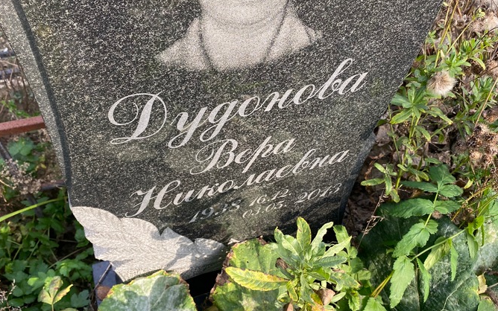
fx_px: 448
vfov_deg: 38.4
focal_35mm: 33
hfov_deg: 58.1
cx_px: 265
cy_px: 158
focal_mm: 4.25
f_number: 1.8
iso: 32
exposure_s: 1/354
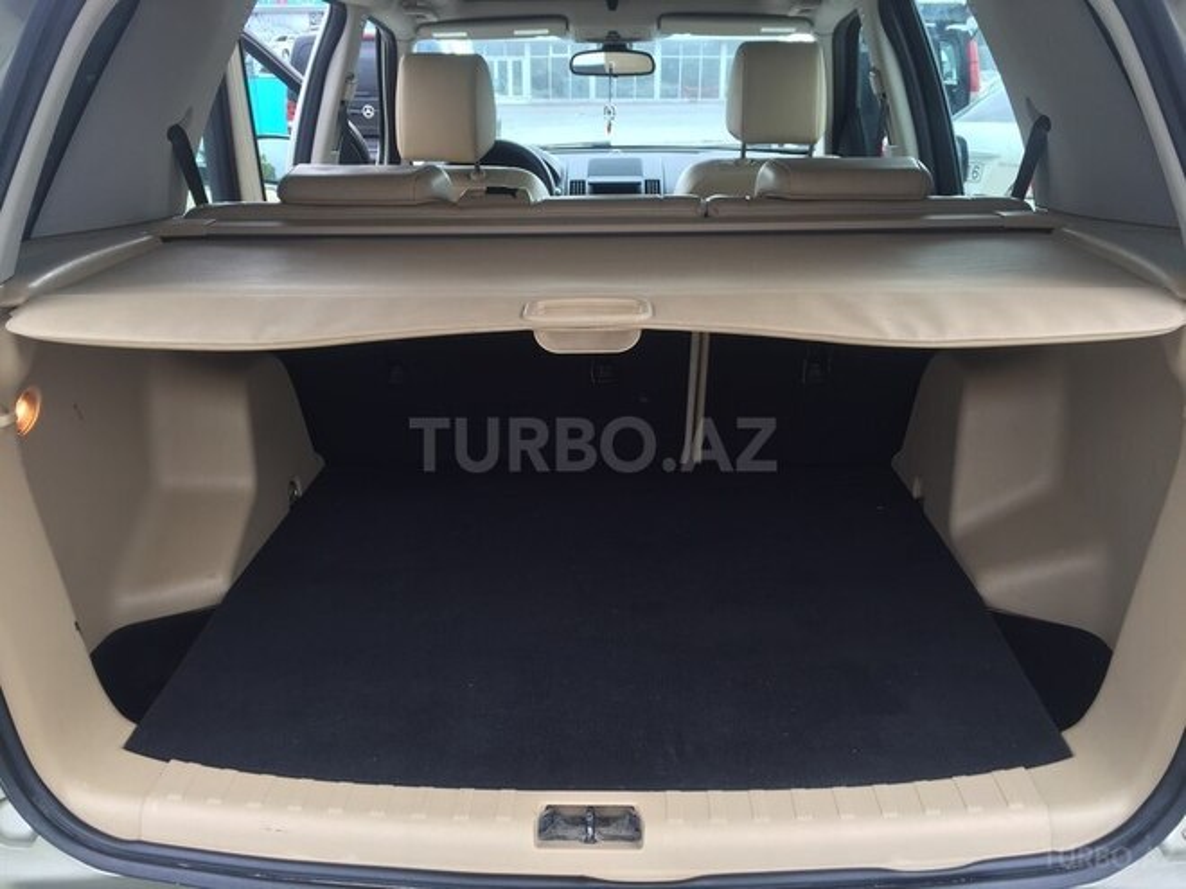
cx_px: 593
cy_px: 444
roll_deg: -2.8
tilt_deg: -18.7
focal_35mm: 29
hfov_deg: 61.7
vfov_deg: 48.2
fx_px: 994
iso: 32
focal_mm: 4.15
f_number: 2.2
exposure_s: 1/120
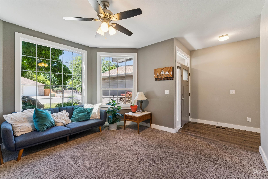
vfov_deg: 75.1
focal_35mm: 16
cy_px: 90
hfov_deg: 98.2
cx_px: 134
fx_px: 116
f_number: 13
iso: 400
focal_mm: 15.6
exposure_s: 1/13
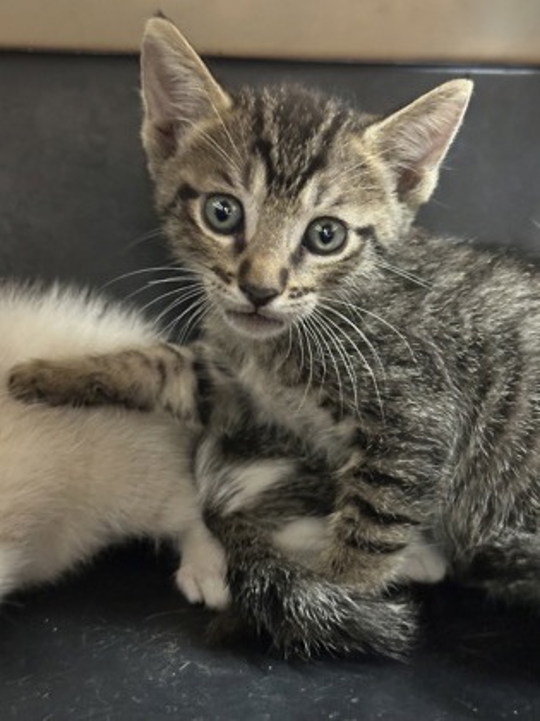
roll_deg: -0.3
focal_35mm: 48
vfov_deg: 39.7
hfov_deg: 30.3
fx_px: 998
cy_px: 360
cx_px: 270
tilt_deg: -15.7
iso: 640
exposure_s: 1/20
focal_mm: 6.86
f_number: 1.78
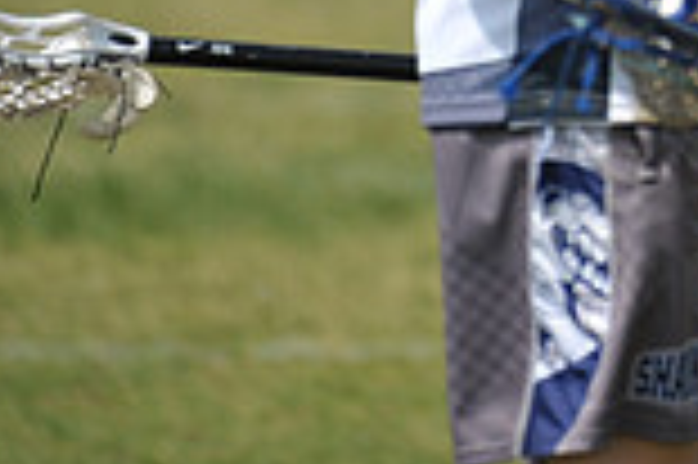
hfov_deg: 1.6
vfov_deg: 1.1
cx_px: 847
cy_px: -383
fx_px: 24617
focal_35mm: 1271
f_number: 4
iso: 640
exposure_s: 1/4000
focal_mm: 340
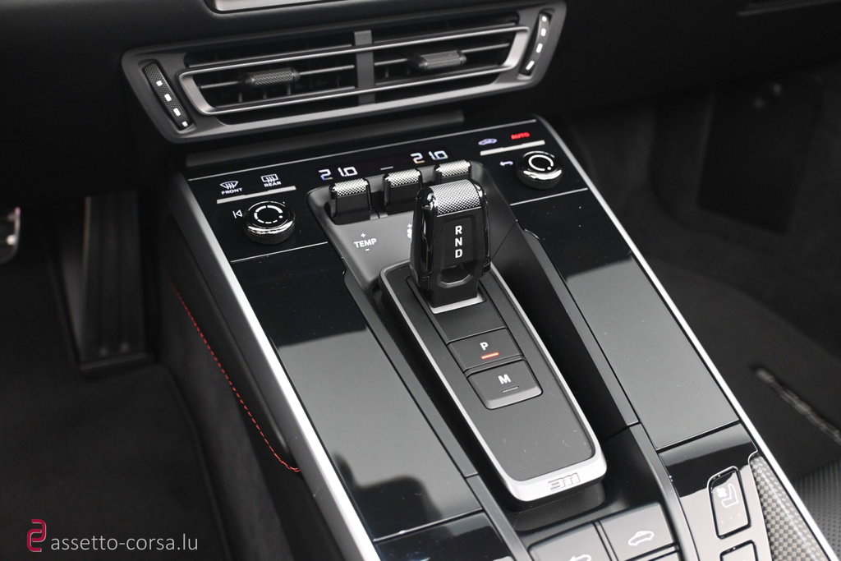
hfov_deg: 55.1
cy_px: 280
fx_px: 806
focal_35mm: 34
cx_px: 420
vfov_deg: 38.4
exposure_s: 1/20
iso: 2000
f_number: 4.2
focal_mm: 23
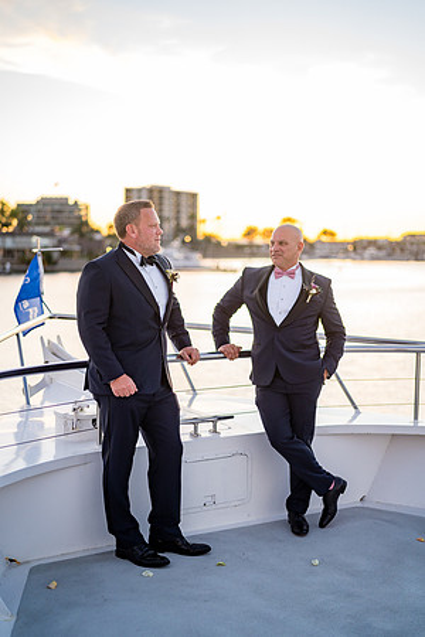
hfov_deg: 27.0
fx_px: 885
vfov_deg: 39.6
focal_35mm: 50
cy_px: 318
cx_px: 212
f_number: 1.4
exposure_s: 1/250
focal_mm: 50
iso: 320
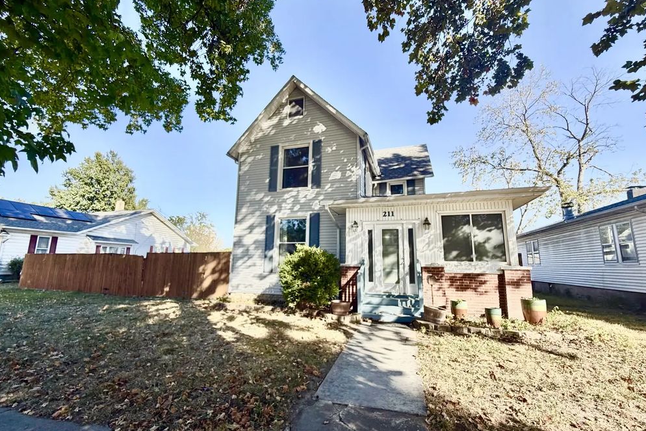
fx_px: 269
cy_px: 223
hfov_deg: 100.4
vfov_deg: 77.3
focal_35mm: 15
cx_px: 317
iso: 32
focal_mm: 2.22
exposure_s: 1/770
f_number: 2.2
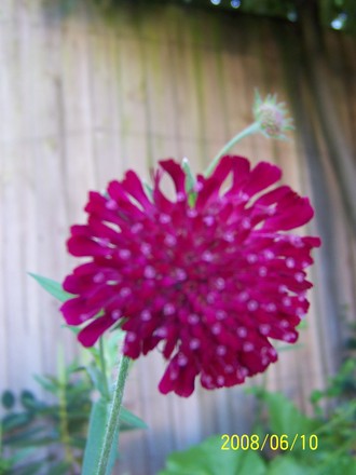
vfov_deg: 51.4
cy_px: 238
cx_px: 178
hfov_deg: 39.7
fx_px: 494
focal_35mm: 36
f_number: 2.8
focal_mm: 5.6
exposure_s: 1/30
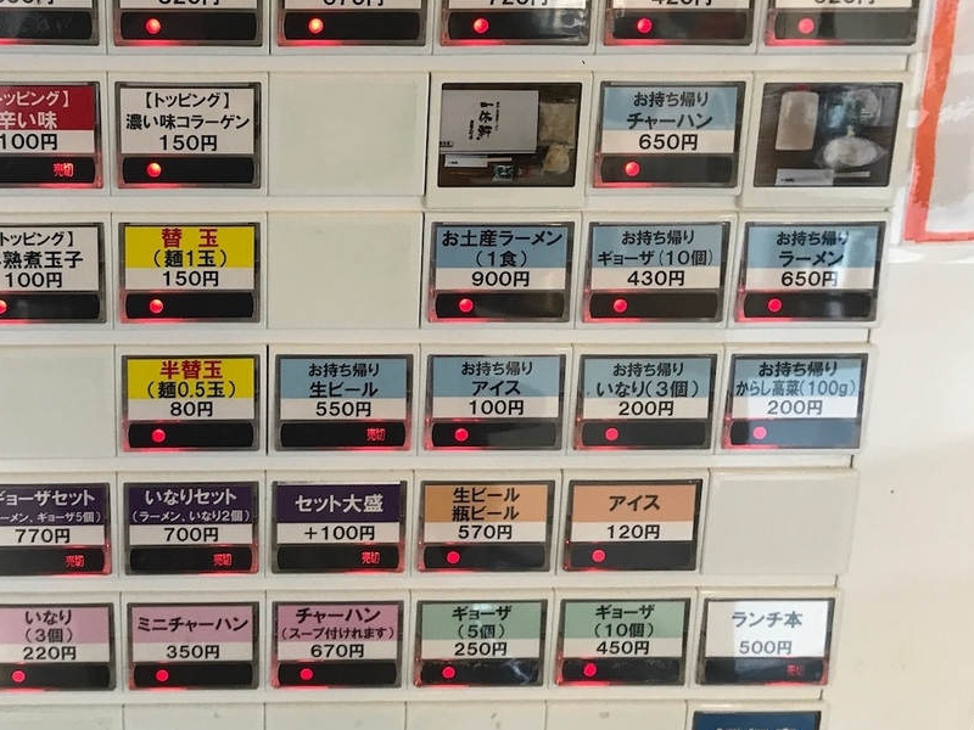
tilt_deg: -13.0
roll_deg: +0.8
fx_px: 1182
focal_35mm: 42
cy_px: 215
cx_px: 257
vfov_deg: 33.9
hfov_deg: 43.5
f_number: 1.8
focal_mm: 3.99
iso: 40
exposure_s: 1/20
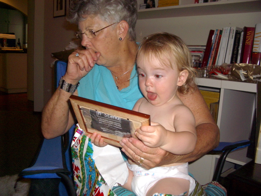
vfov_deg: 40.7
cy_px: 98
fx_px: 264
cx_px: 130
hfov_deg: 52.6
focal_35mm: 35
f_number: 2.6
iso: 100
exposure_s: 1/60
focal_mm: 5.8
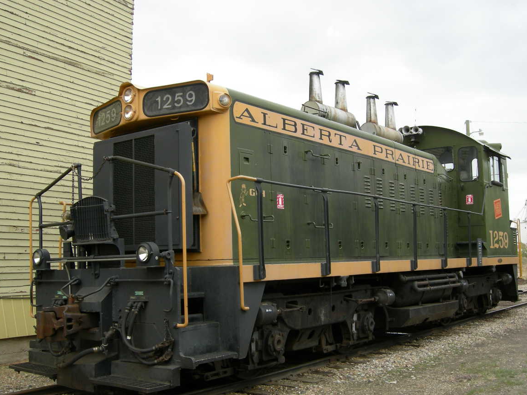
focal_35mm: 40
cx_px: 266
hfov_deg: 46.8
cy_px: 216
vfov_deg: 35.9
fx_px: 609
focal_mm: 7.5
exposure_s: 1/128
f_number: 4.8
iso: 64
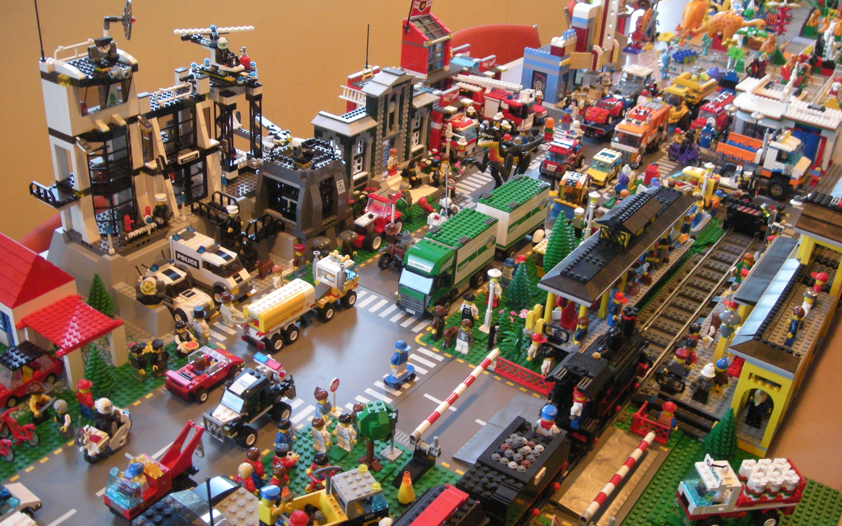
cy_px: 252
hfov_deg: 51.5
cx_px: 418
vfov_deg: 33.6
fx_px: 872
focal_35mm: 38
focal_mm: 5.7
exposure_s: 1/8
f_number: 2.8
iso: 241
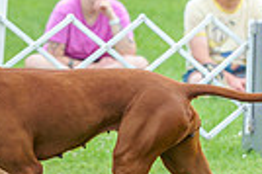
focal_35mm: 573
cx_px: -53
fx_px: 4165
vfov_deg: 2.4
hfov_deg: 3.6
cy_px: -48
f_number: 5
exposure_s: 1/800
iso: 400
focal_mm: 132
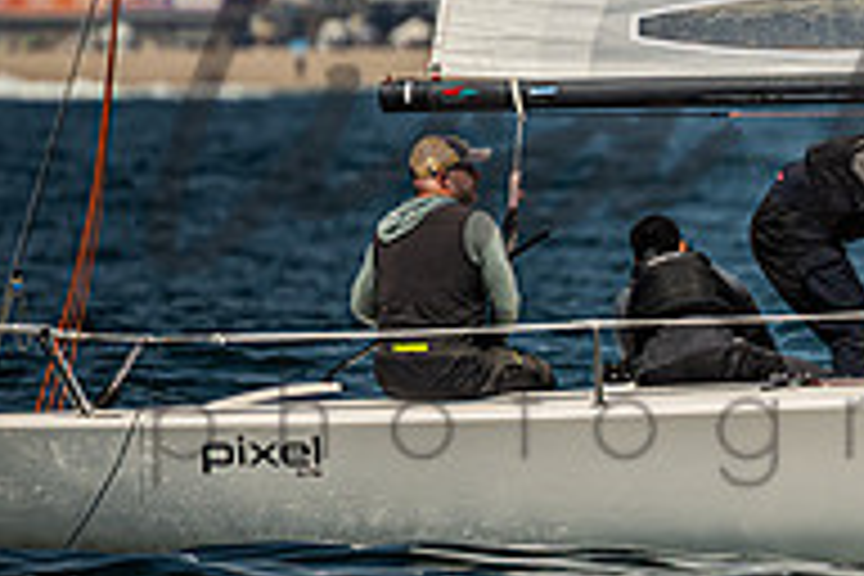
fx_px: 32301
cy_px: 150
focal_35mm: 1346
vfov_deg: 1.0
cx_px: 1099
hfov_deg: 1.5
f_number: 5.6
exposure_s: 1/4000
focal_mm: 400
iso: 220
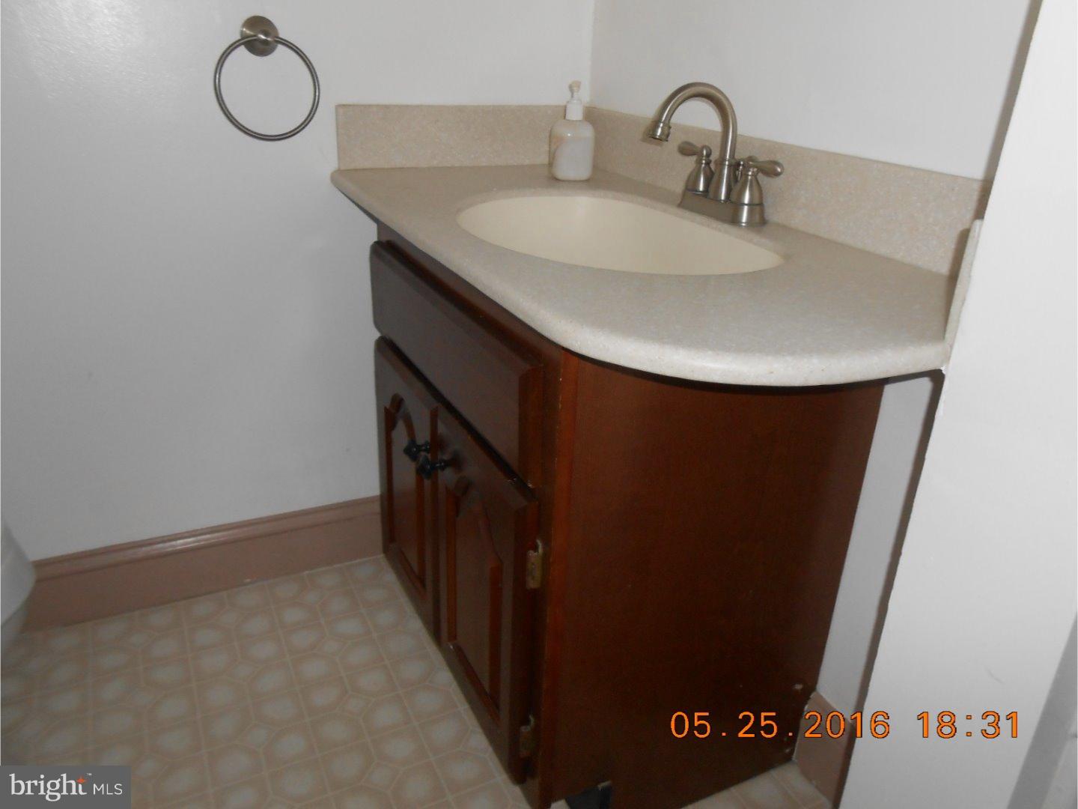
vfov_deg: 53.1
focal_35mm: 26
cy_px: 404
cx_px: 539
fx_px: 810
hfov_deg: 67.3
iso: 200
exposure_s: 1/25
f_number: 3.5
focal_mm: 4.6
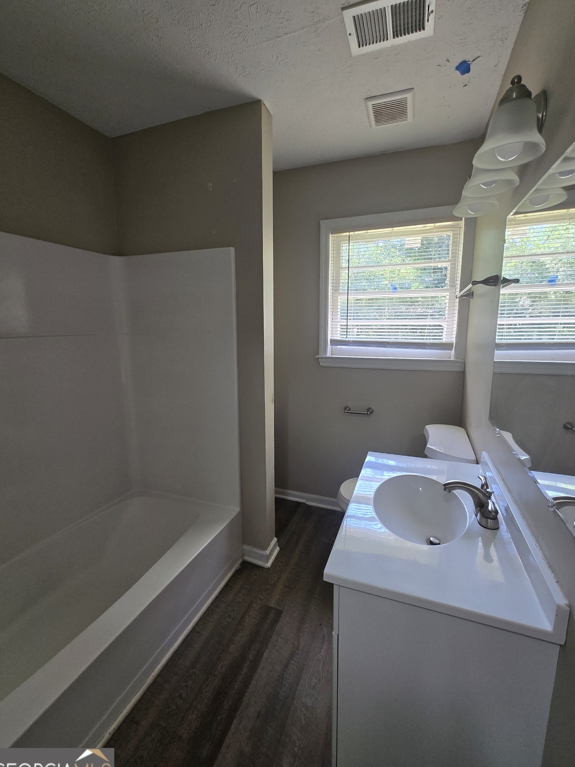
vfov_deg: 102.0
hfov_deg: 85.6
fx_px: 310
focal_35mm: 14
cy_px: 376
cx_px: 300
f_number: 2.2
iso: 125
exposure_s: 1/60
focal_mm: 1.7
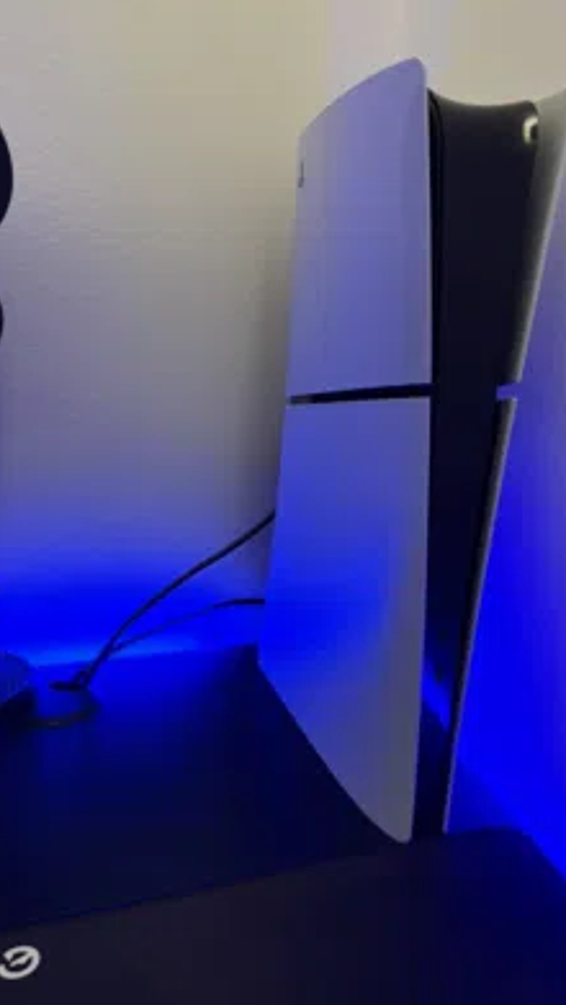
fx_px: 774
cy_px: 506
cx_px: 332
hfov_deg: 40.1
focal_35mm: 29
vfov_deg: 66.1
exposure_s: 1/50
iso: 250
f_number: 1.6
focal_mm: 5.96
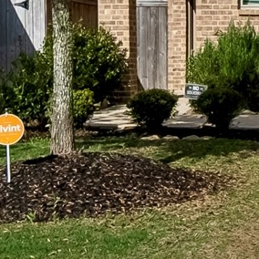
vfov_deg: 19.3
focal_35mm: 78
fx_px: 660
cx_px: 424
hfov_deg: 18.7
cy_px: -134
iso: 160
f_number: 13
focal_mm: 8
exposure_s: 1/3200
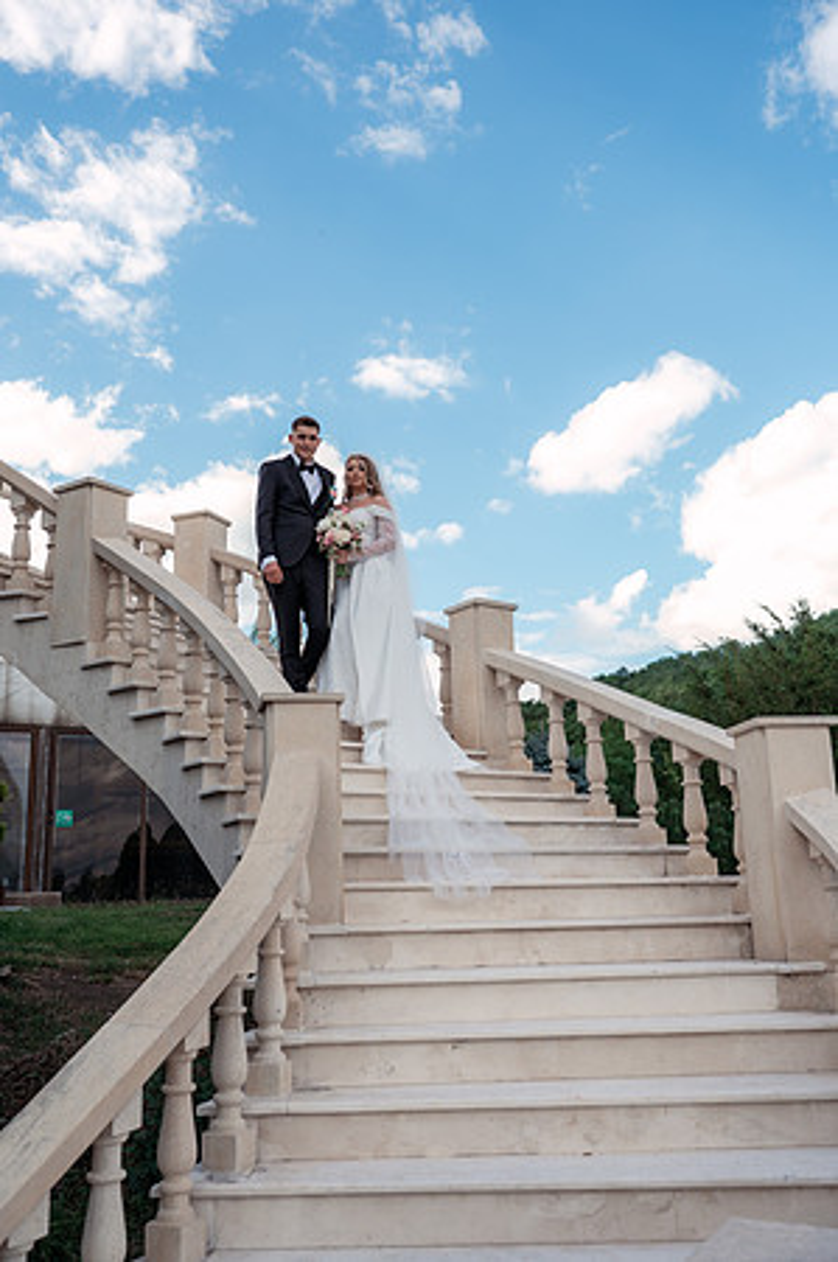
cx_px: 419
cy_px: 631
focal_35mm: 32
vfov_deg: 58.8
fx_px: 1120
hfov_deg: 41.0
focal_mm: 32
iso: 160
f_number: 3.5
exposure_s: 1/500
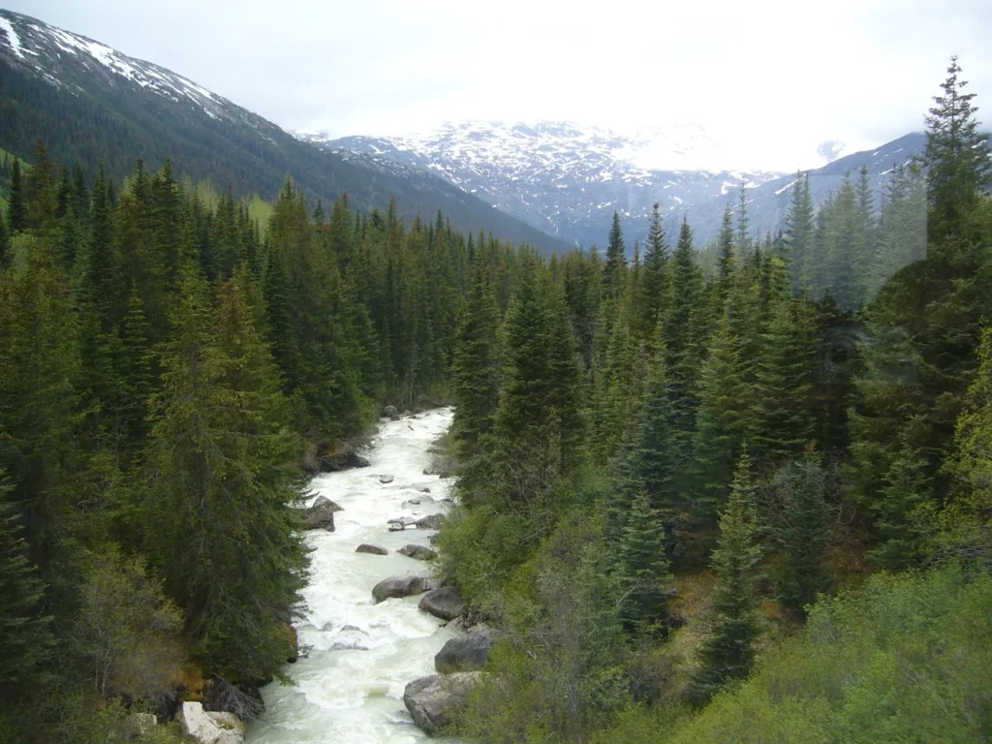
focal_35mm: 35
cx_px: 496
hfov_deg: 52.6
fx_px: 1003
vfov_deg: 40.7
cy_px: 372
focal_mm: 5.8
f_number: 2.8
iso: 80
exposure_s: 1/250
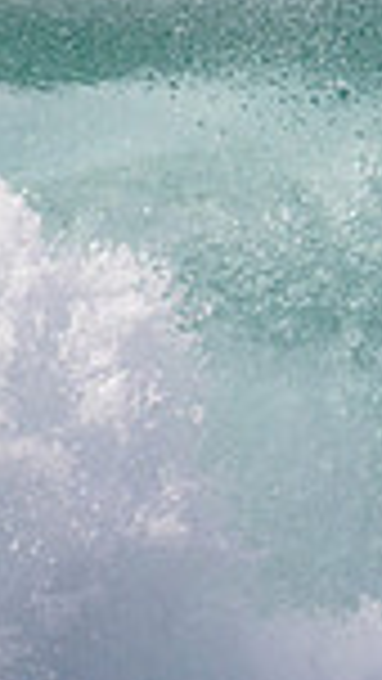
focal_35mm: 3222
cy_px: 286
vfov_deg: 0.7
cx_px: 1254
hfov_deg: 0.4
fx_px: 57987
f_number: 11
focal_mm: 800
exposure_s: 1/2000
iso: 1000
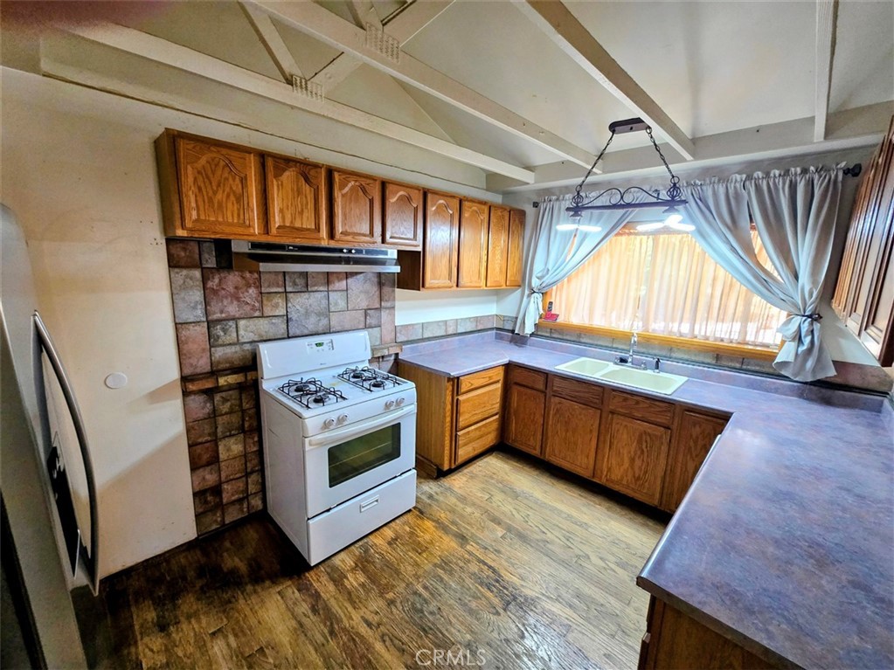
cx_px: 447
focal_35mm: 13
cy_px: 335
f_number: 2.2
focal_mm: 2.2
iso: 200
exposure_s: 1/60
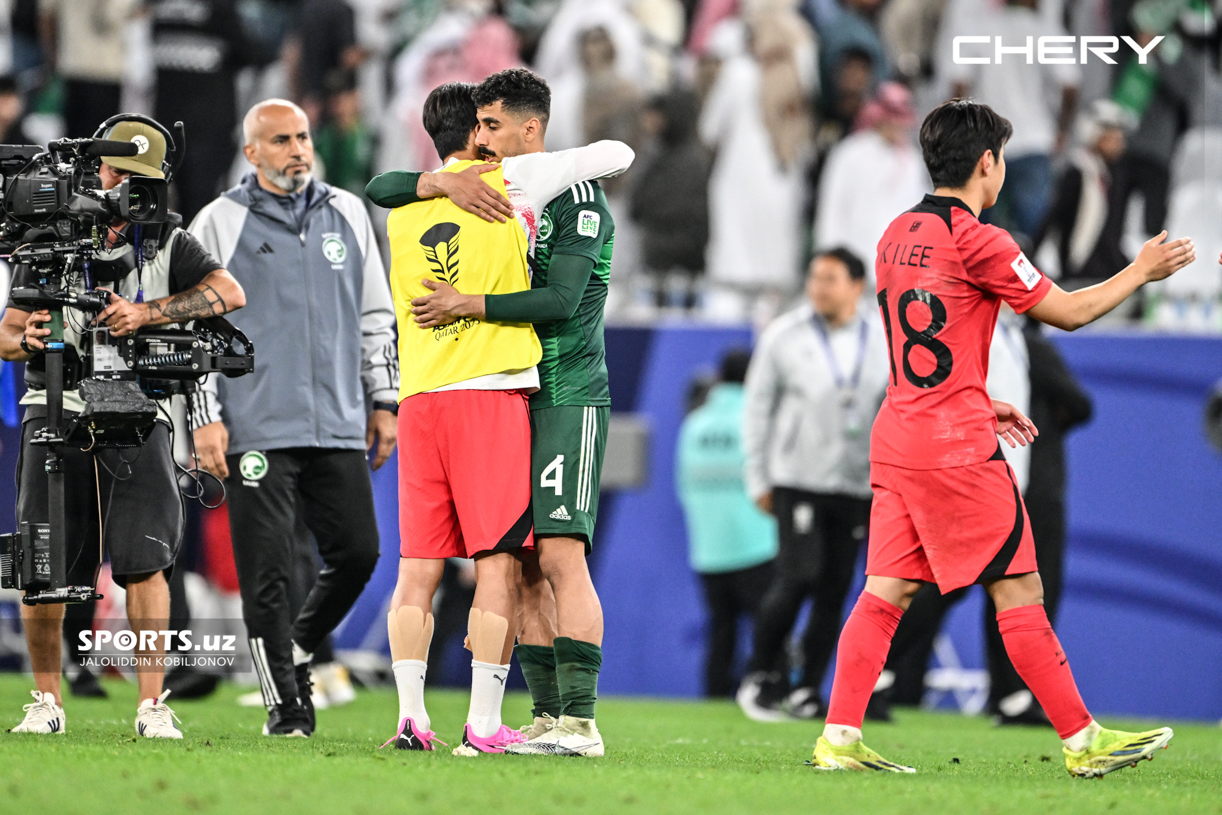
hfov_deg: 3.7
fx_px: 19006
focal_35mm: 560
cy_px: 408
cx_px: 611
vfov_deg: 2.5
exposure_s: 1/1000
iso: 2500
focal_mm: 560
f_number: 4
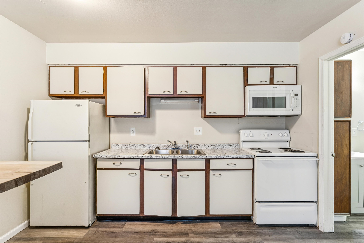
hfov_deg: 90.6
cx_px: 182
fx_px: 180
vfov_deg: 68.0
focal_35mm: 18
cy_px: 122
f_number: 13
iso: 400
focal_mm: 17.8
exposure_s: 1
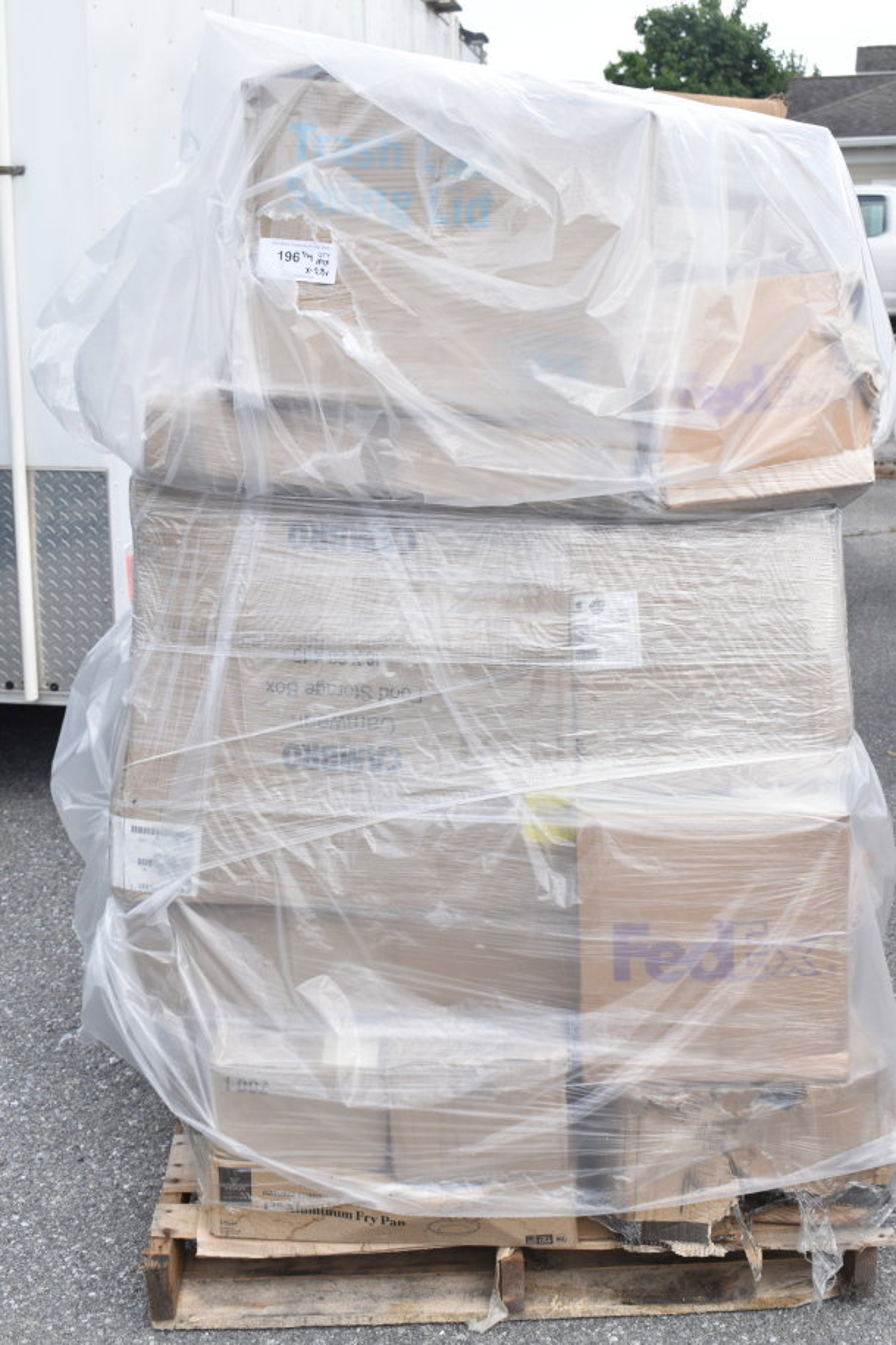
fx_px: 1624
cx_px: 448
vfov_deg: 45.0
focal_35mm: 44
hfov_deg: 30.8
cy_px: 672
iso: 200
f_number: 7.1
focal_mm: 29
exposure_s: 1/200
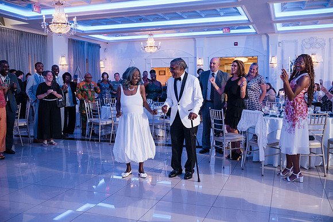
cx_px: 166
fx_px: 324
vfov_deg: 37.9
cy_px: 111
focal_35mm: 35
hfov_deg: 54.4
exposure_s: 1/250
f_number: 4
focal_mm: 35
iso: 4000
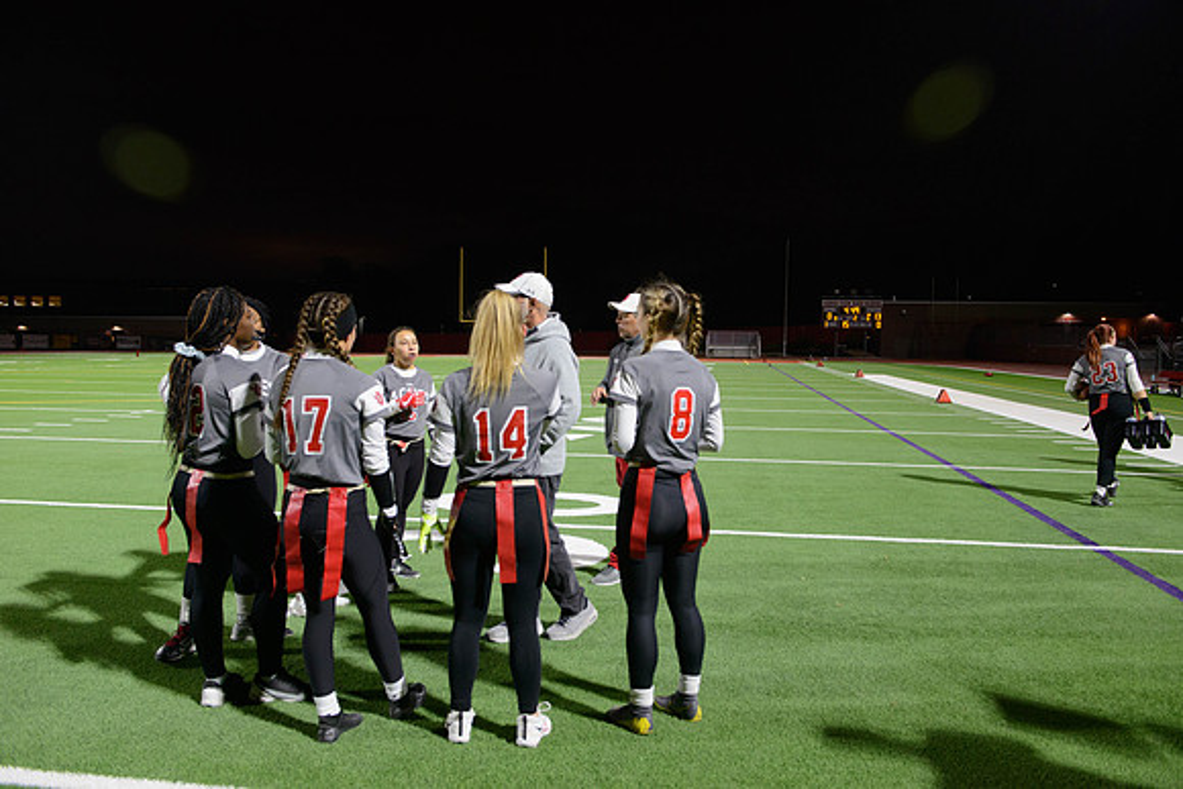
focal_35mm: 31
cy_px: 394
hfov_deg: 60.3
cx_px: 592
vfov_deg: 42.3
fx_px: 1019
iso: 1800
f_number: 3.5
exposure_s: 1/100
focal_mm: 31
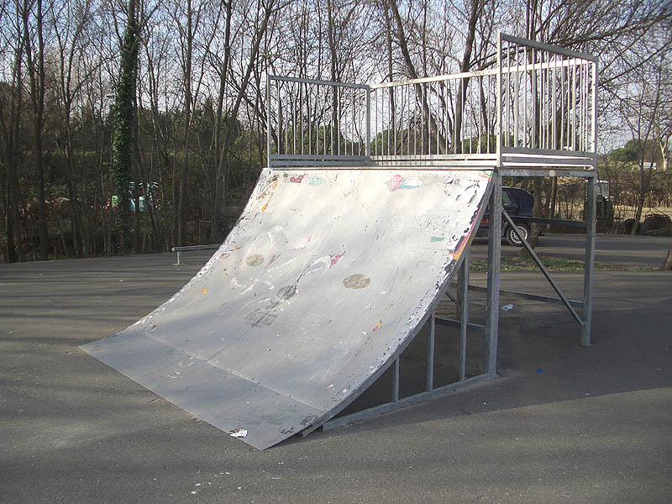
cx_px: 336
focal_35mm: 35
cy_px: 252
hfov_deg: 52.6
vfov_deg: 40.7
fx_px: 679
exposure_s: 1/640
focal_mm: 5.8
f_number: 2.6
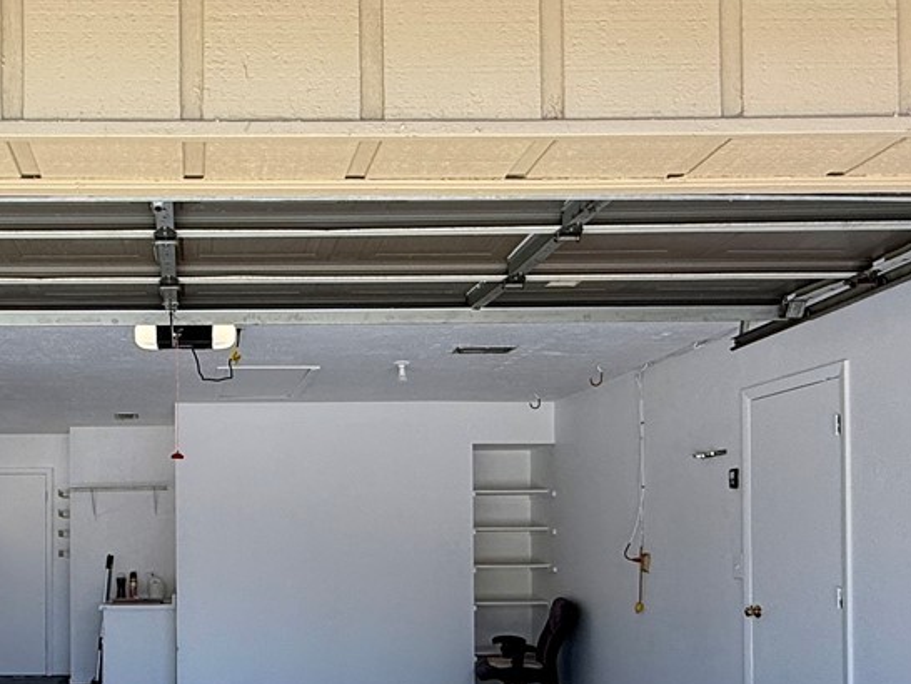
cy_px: 534
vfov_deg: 34.2
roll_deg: -0.3
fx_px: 1079
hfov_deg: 43.9
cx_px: 200
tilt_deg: +1.4
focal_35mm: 41
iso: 50
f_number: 2.2
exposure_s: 1/303
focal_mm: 2.22
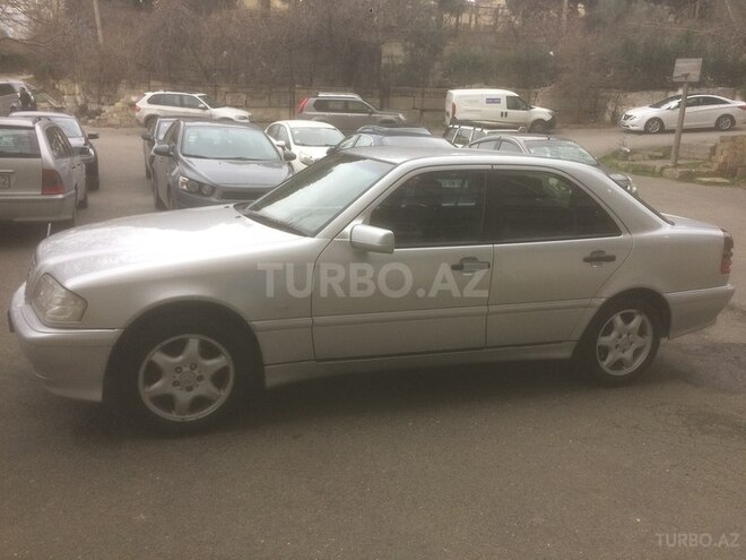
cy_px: 280
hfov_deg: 61.7
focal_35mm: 29
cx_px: 373
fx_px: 625
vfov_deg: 48.2
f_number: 2.2
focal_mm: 4.15
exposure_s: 1/100
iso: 64
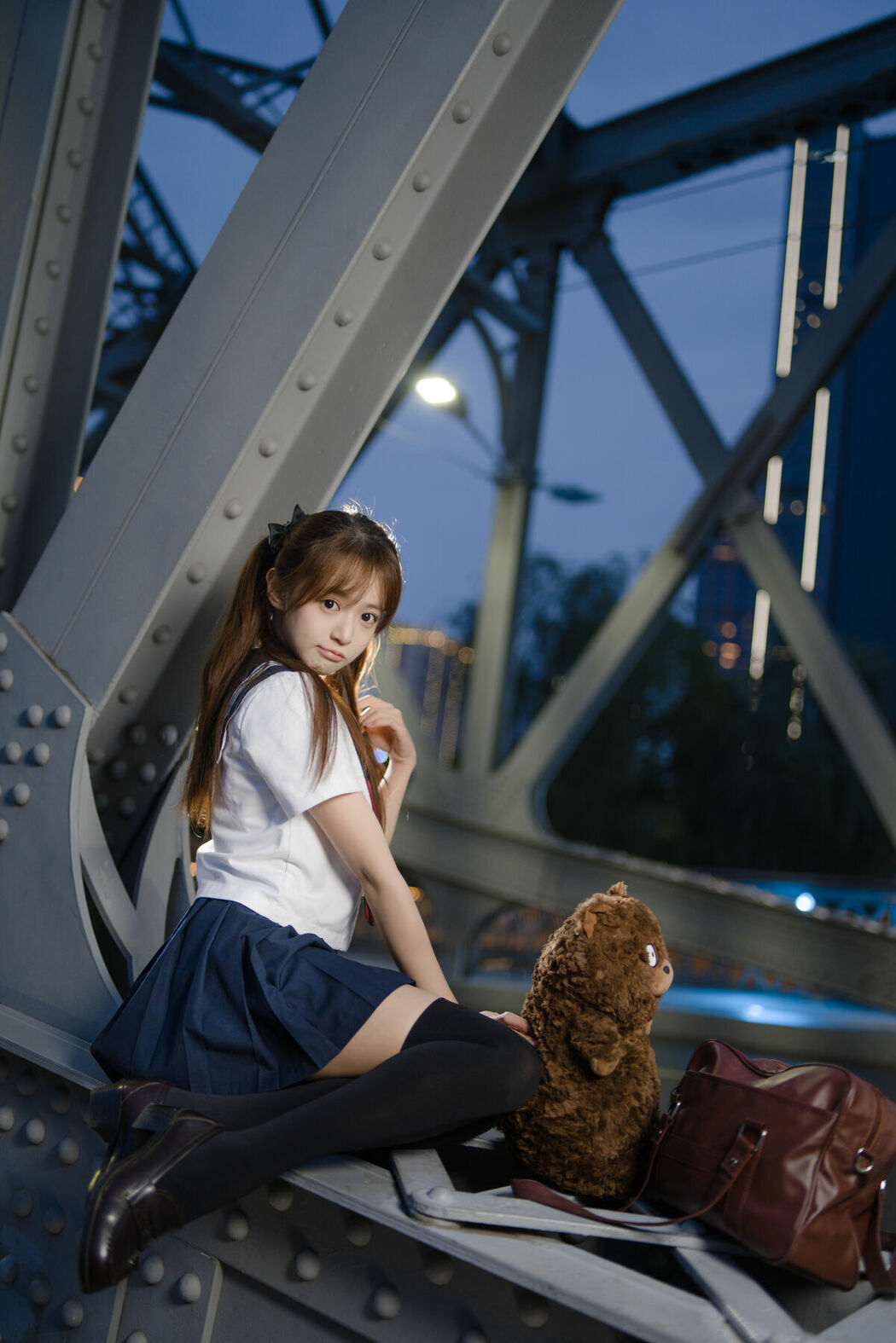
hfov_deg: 37.9
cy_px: 672
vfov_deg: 54.4
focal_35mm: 35
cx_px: 448
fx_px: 1307
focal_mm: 35
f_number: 1.4
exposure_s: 1/200
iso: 400
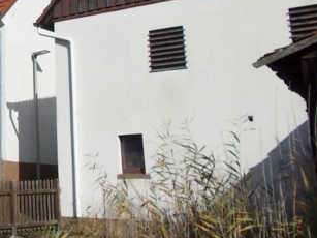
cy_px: 13
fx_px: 641
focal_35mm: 70
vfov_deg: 20.5
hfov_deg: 25.3
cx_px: -52
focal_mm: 4.6
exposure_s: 1/250
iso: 80
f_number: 8
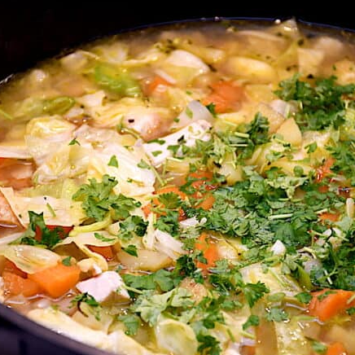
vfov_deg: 12.6
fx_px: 1613
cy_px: 191
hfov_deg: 12.6
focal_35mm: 139
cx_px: 180
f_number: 5
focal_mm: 66
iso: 560
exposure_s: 1/60
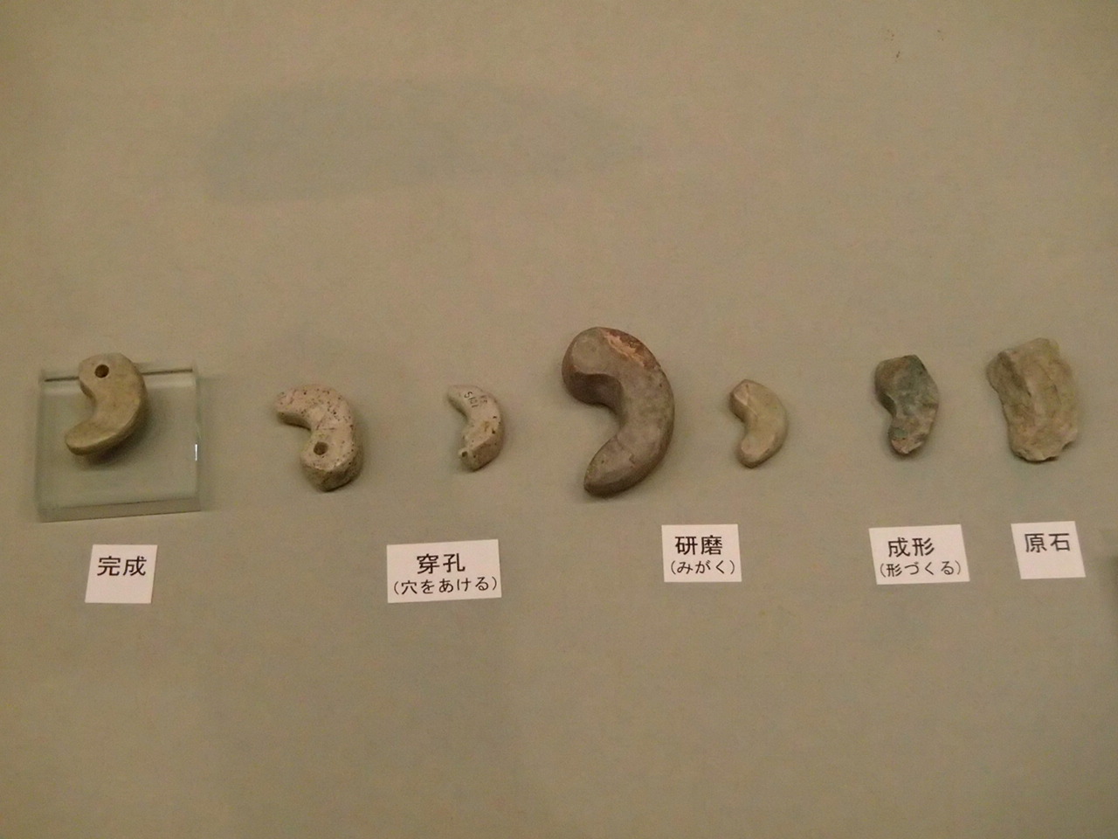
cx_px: 559
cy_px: 420
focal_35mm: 60
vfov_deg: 24.4
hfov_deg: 32.2
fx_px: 1938
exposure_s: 1/60
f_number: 5.3
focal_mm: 10.73
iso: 1600
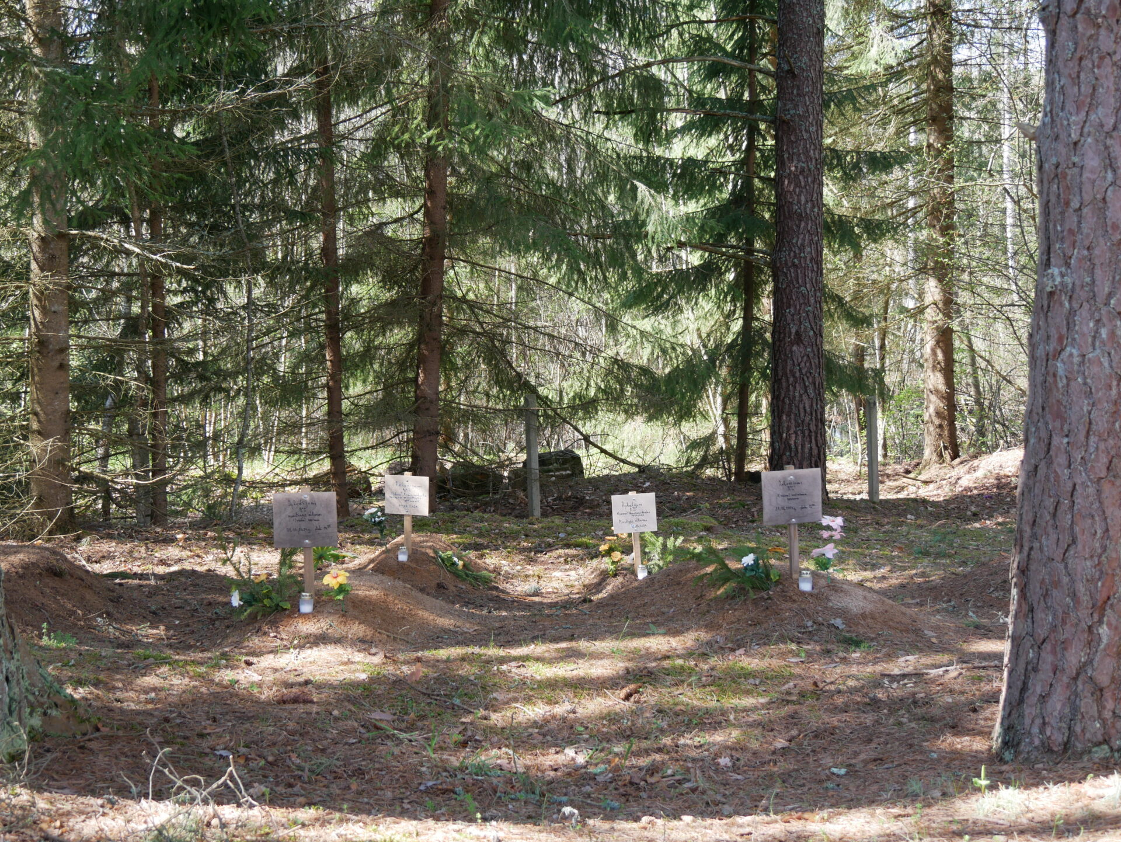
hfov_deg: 39.6
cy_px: 421
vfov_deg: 30.3
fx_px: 1555
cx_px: 560
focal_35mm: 48
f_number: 4.1
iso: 200
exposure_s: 1/100
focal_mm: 24
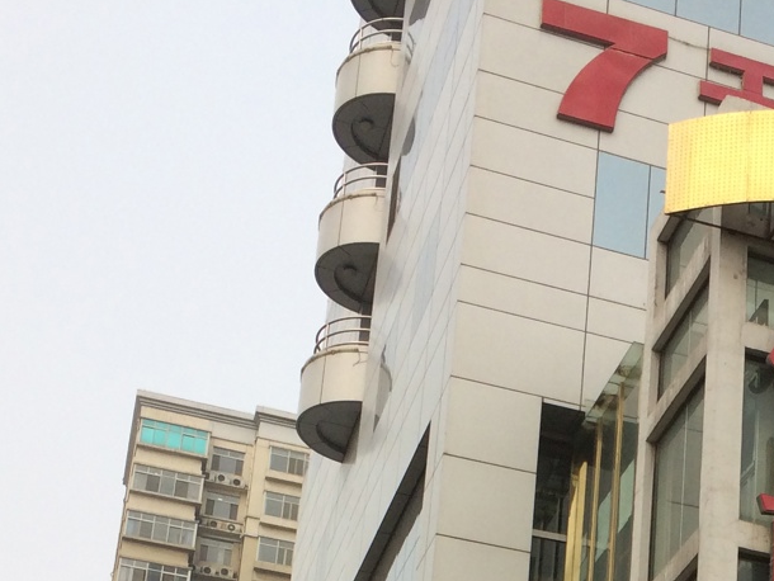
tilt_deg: +17.9
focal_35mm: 79
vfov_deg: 17.4
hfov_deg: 24.0
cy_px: 785
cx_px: 707
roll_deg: -3.6
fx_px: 1767
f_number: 2.2
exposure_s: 1/2415
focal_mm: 4.15
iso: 50
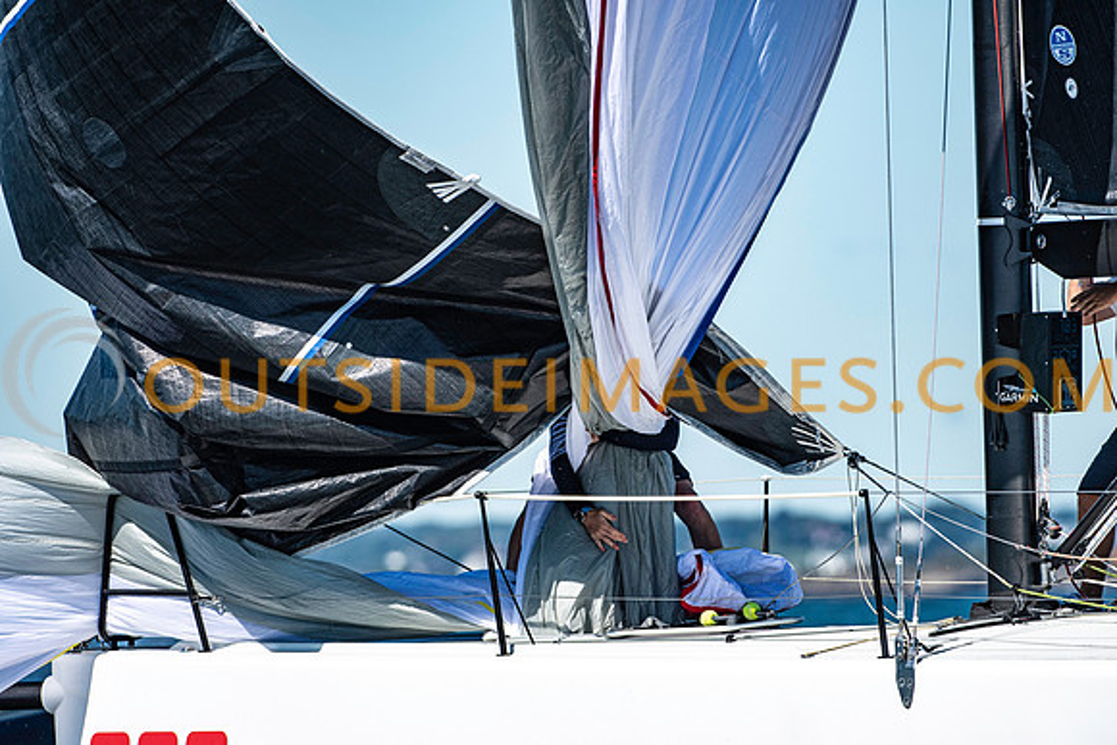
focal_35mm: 465
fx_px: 14431
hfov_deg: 4.4
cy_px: 372
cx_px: 558
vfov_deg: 3.0
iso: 320
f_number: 5
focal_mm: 310
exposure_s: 1/2500
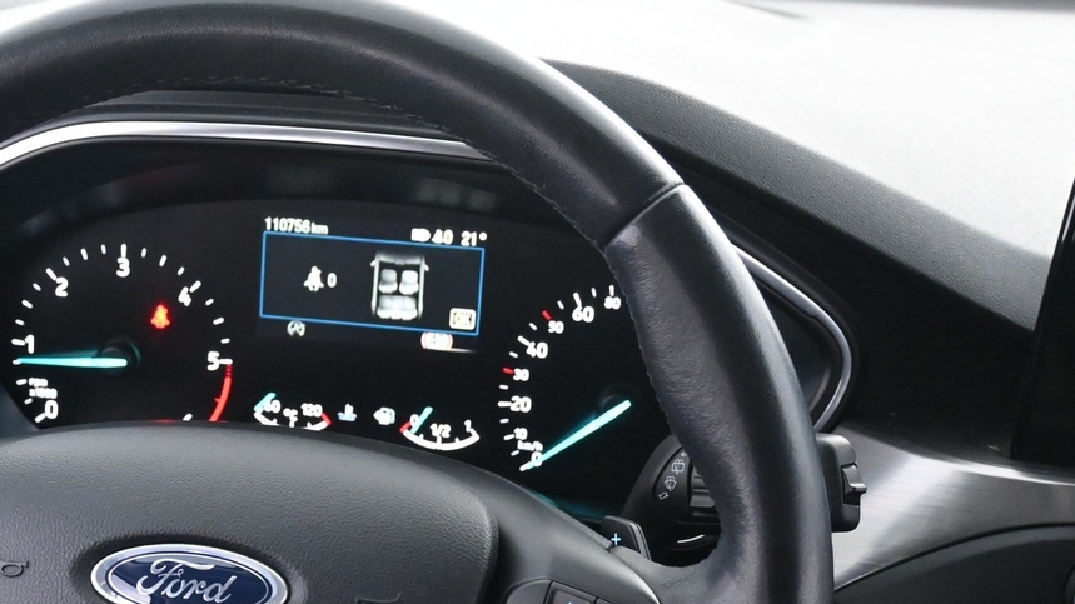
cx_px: 199
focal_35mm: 78
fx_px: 2237
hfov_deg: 26.5
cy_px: 603
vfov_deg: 15.1
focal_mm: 26.5
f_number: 4.5
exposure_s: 1/40
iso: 4500
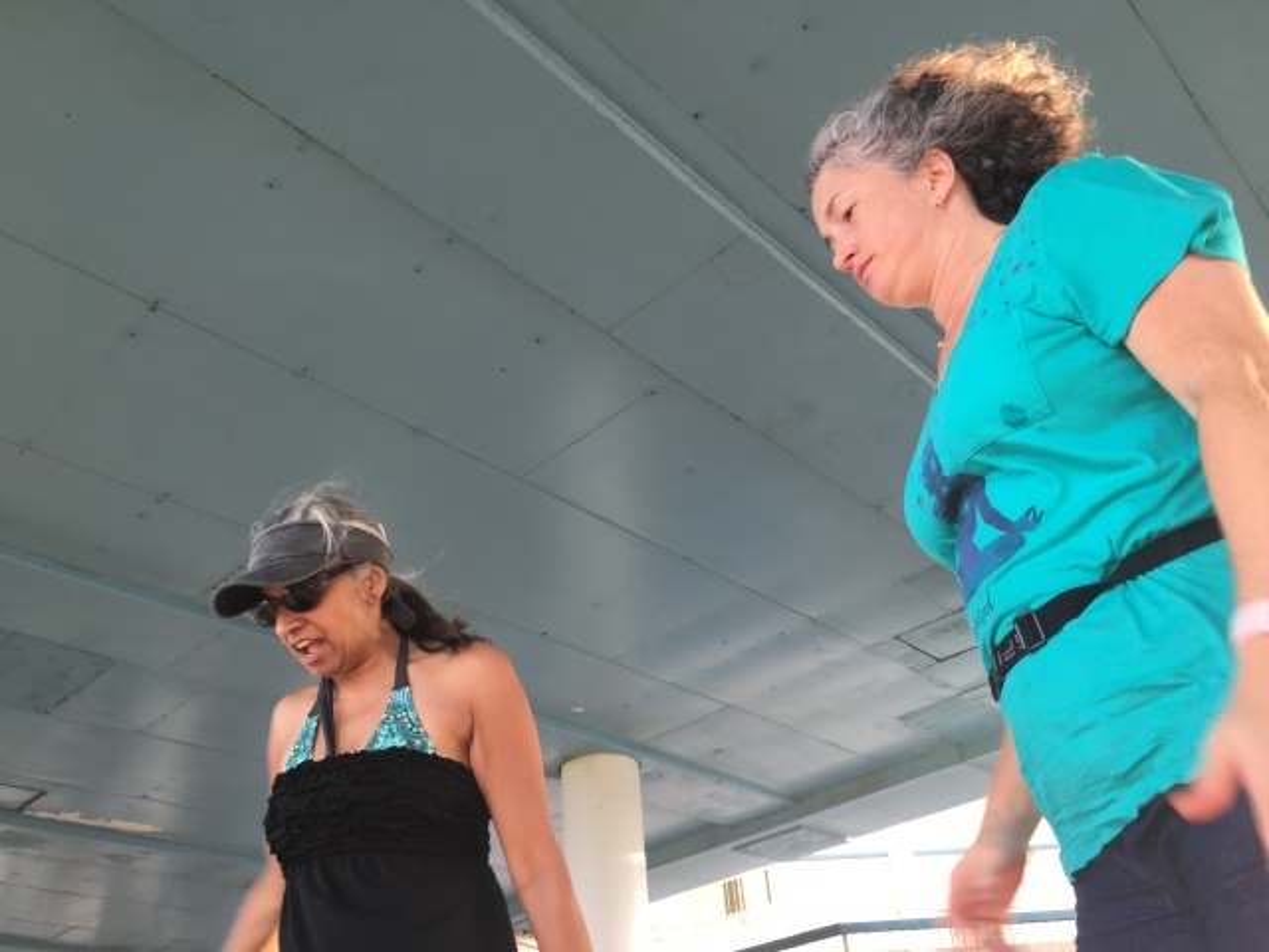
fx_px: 1063
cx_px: 634
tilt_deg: +36.6
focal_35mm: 29
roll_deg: +4.8
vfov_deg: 48.2
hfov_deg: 61.7
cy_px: 476
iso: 25
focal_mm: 4.15
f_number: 2.2
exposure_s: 1/40
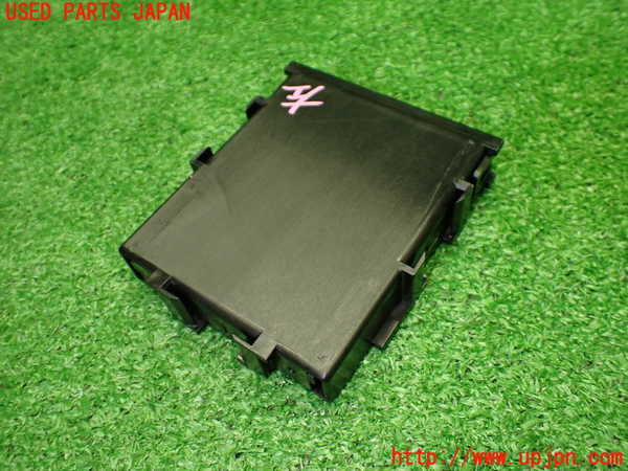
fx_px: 544
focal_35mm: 30
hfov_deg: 60.0
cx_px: 314
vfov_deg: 46.8
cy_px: 236
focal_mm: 5.4
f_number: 2.3
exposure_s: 1/125
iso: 500
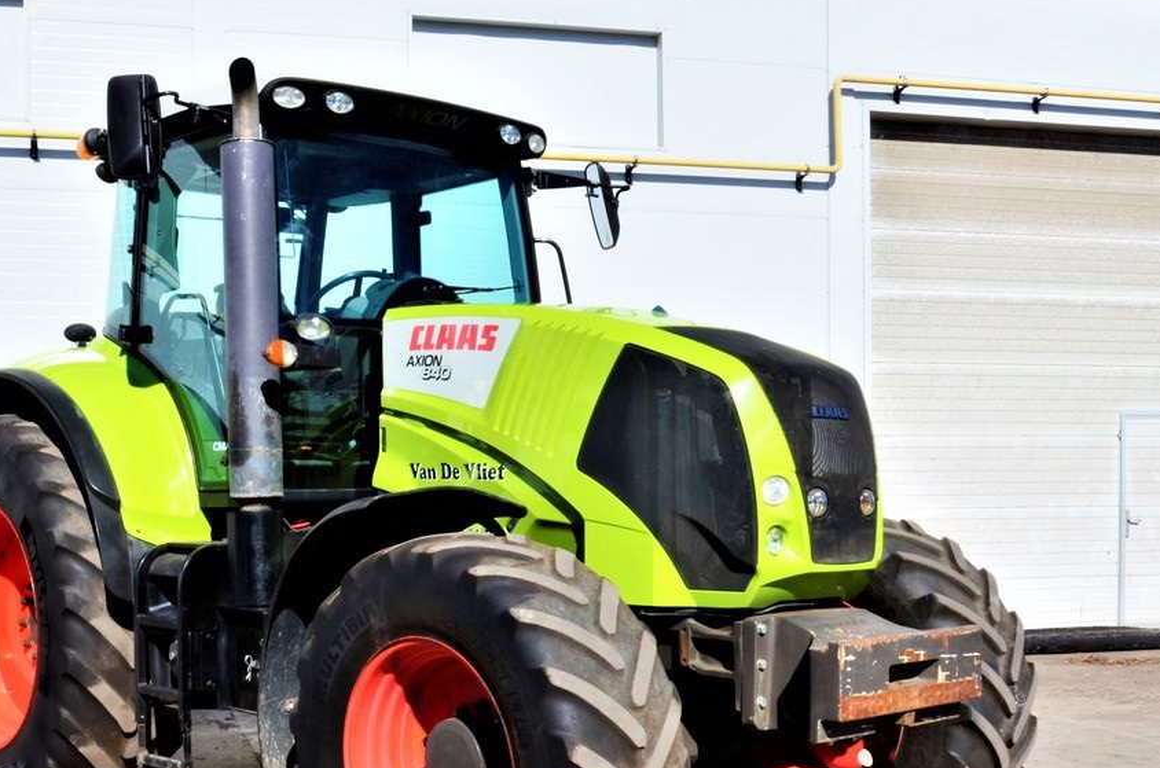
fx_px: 1536
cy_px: 529
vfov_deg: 27.9
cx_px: 433
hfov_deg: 41.1
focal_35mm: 48
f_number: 25
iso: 125
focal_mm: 21
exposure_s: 1/50
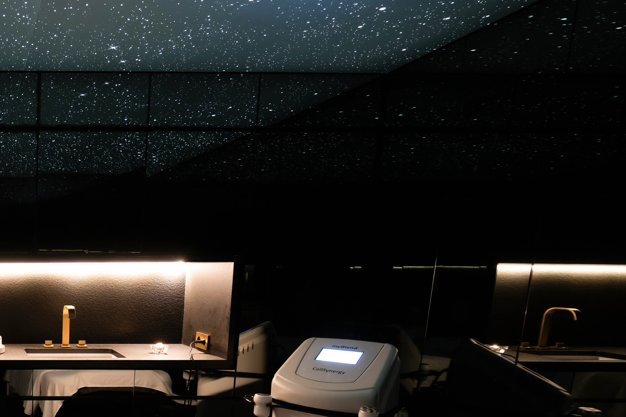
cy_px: 356
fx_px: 539
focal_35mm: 31
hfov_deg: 47.7
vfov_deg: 39.9
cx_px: -25
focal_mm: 14
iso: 400
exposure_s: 1
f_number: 4
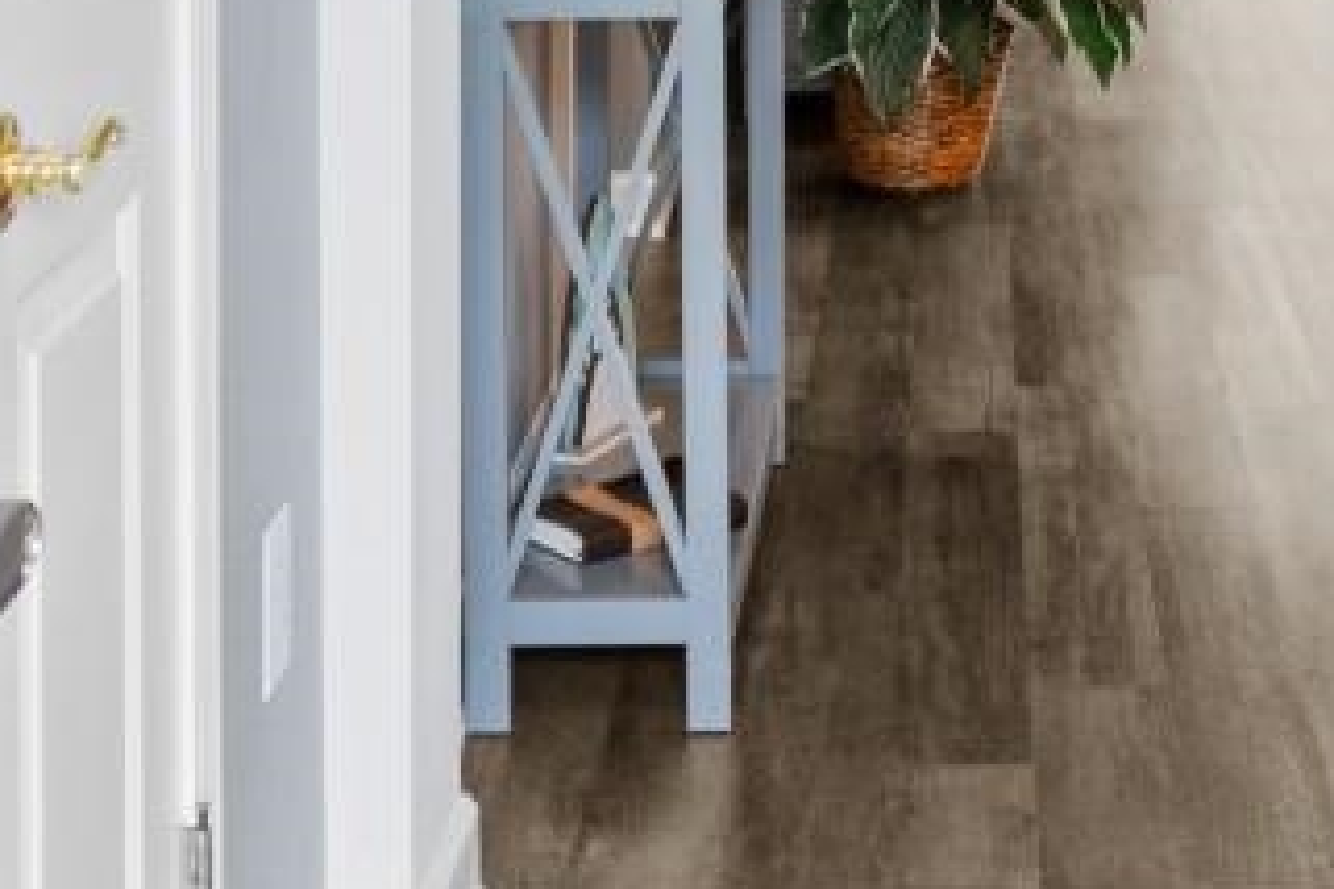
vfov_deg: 13.1
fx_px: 3557
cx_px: 956
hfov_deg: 21.1
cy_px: -611
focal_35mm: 96
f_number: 4.8
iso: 100
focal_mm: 13
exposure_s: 1/5
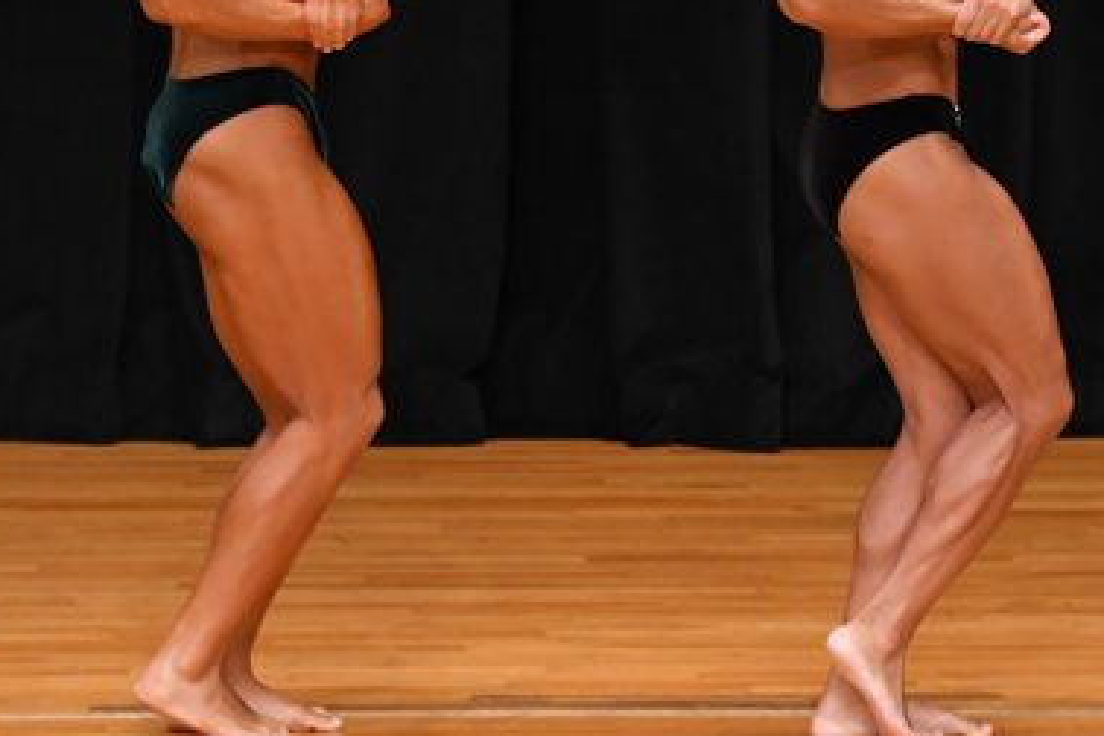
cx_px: 954
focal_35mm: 553
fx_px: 16957
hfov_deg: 3.7
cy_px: 64
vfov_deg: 2.5
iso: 3200
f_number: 5.6
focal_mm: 180
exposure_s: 1/400
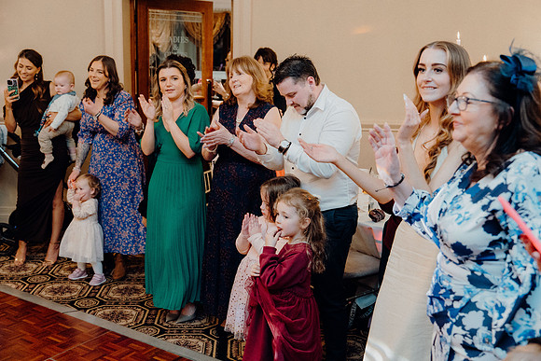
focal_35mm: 43
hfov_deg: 45.4
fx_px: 646
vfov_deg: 31.2
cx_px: 270
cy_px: 180
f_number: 3.5
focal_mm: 43
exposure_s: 1/160
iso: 3200
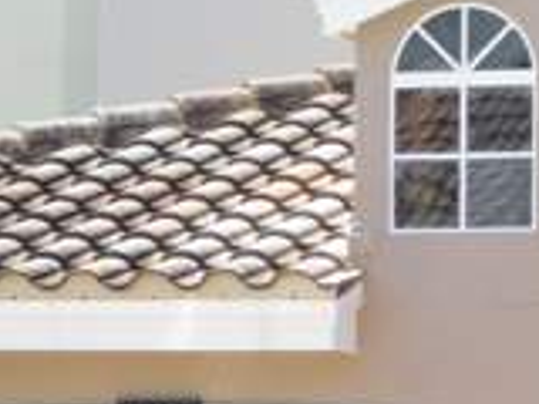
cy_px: -108
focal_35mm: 345
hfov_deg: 5.7
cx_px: 475
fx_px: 5372
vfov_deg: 4.3
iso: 125
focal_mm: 20.3
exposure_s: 1/200
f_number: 4.8
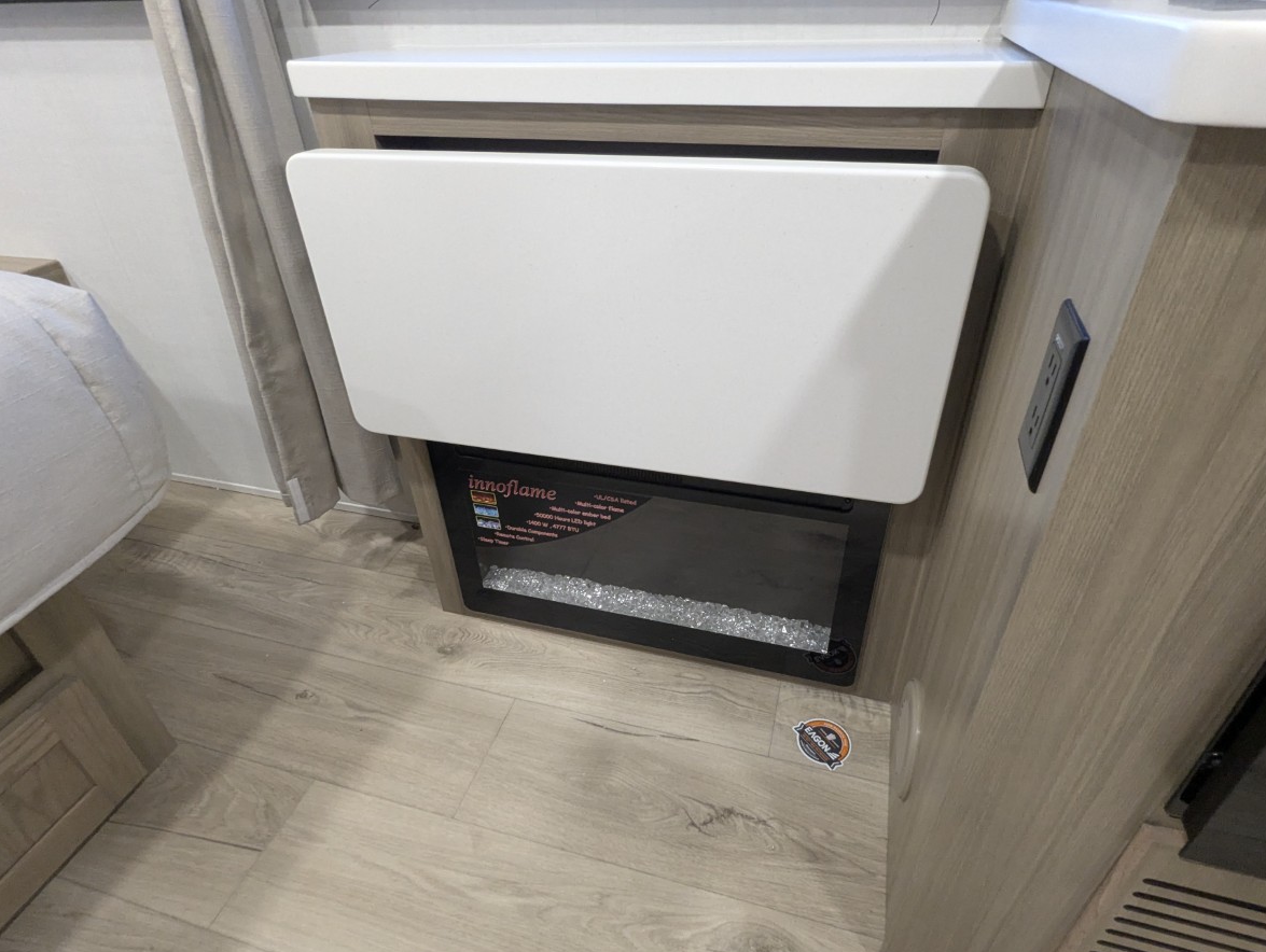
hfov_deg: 84.6
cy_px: 478
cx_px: 646
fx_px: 696
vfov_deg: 68.8
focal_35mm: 19
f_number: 2.2
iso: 515
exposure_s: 1/64.8
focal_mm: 2.35
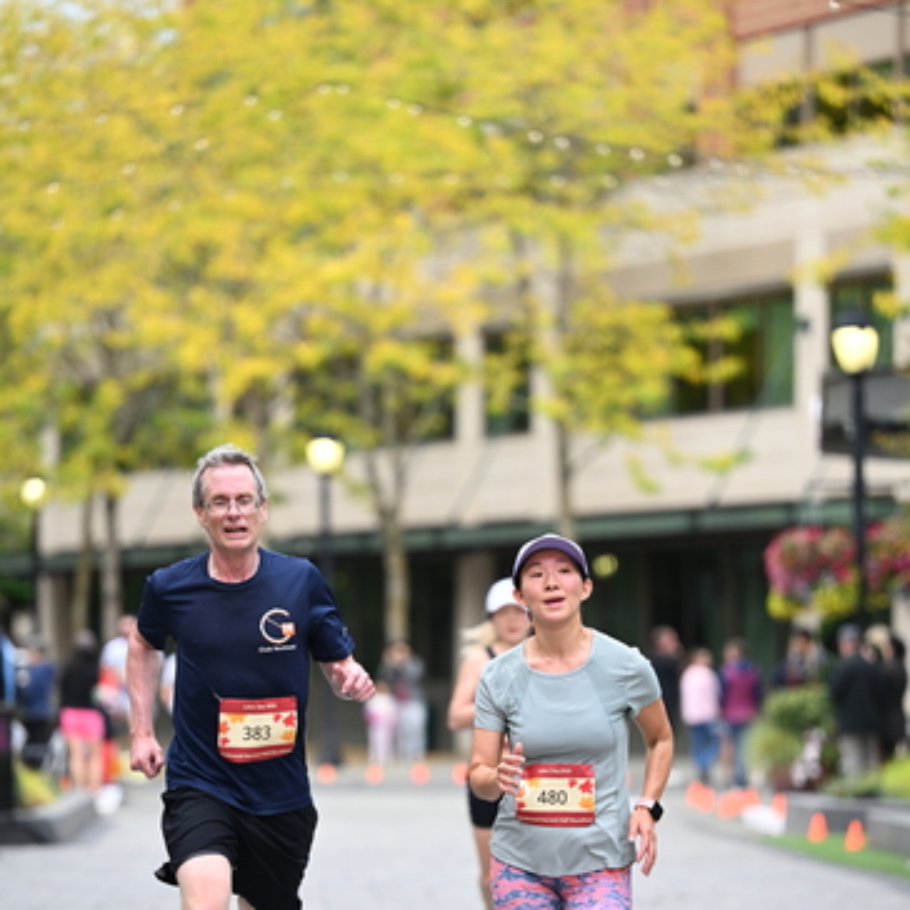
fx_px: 5532
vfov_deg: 9.4
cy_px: 622
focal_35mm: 186
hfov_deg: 9.4
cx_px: 454
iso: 1000
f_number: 2.8
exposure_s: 1/2000
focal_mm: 145
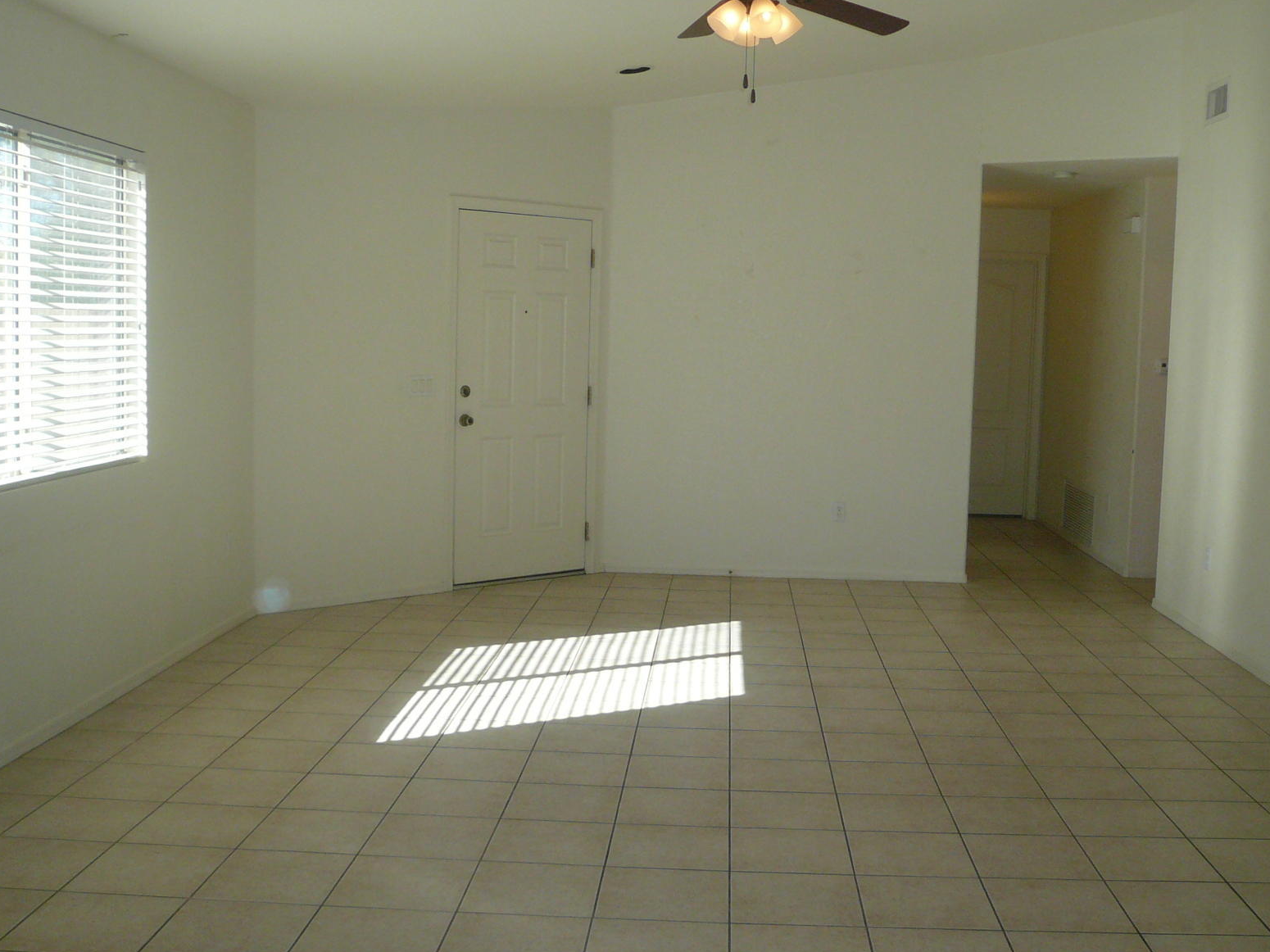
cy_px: 470
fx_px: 1357
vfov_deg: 38.7
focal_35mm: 37
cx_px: 700
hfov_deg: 50.1
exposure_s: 1/200
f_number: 2.8
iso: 100
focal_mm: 4.6
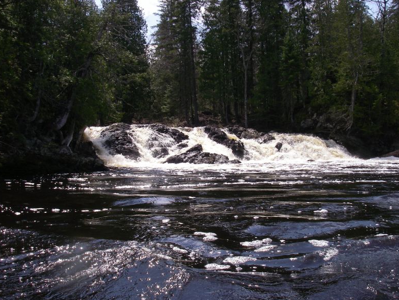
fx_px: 450
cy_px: 153
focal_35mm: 39
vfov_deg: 36.8
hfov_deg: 47.8
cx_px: 199
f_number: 6.6
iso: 64
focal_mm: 6.3
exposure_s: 1/200
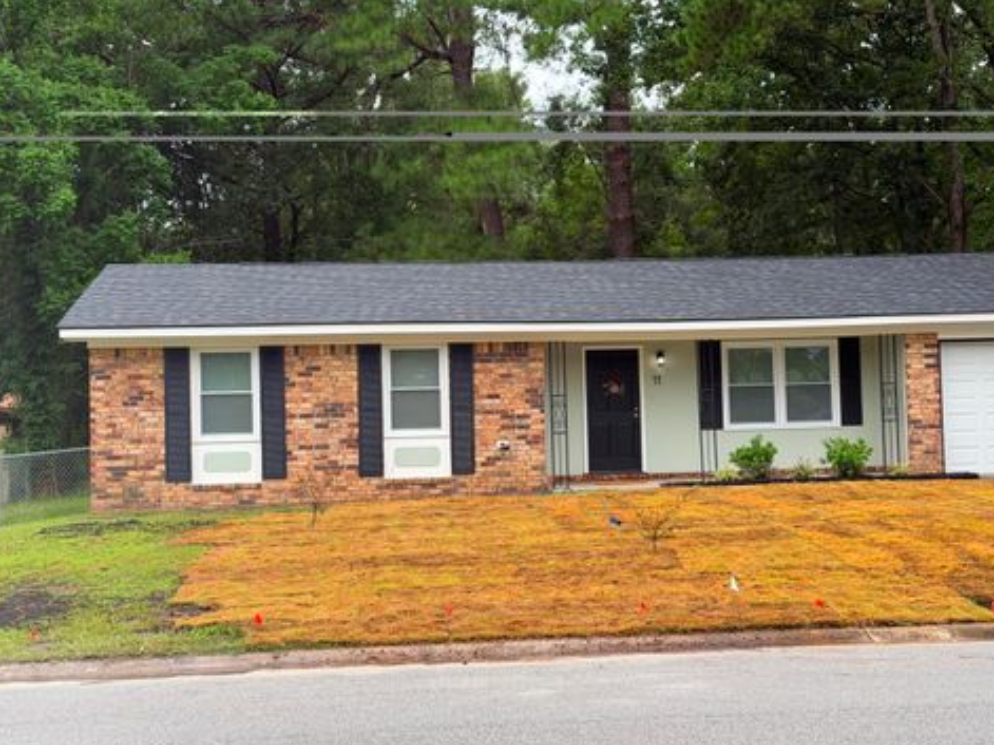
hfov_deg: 37.5
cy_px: 394
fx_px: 1464
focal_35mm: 51
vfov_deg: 28.5
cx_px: 506
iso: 64
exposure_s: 1/587
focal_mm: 6.76
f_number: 1.78
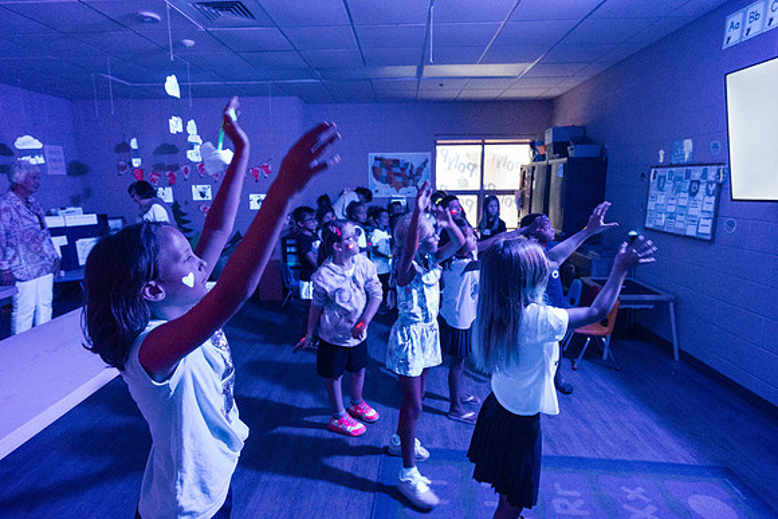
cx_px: 384
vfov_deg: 63.9
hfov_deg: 86.1
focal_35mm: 19
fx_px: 416
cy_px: 252
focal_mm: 18
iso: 25600
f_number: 4
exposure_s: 1/50
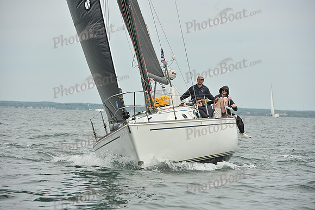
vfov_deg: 6.9
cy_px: 105
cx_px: 158
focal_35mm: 200
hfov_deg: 10.3
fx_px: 1750
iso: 320
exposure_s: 1/2000
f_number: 9
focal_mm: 200
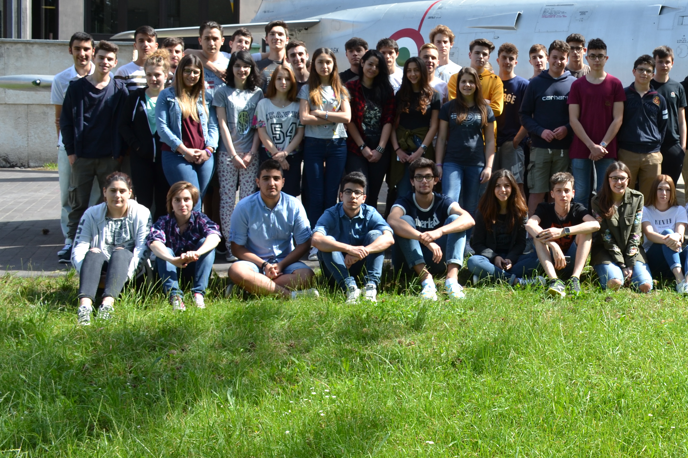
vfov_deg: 26.7
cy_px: 116
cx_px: 568
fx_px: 955
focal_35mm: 50
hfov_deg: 37.9
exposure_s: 1/125
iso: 100
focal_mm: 20
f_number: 5.6
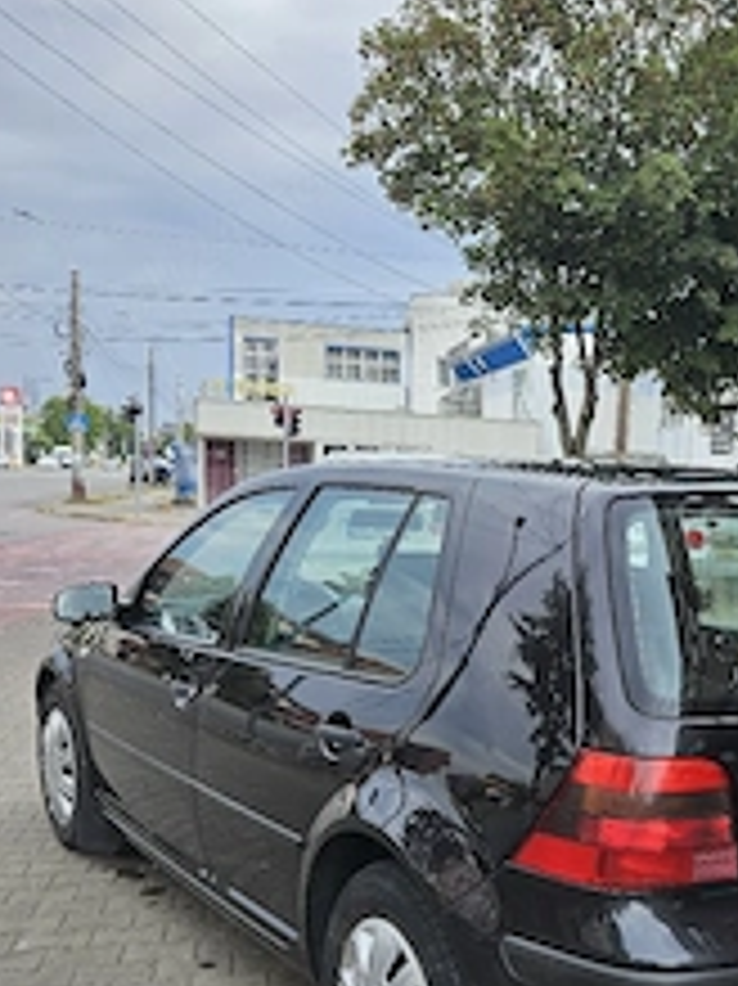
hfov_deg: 33.0
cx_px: 621
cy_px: 675
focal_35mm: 42
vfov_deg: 44.0
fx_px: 1195
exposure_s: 1/286
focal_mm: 5.4
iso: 25
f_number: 1.8
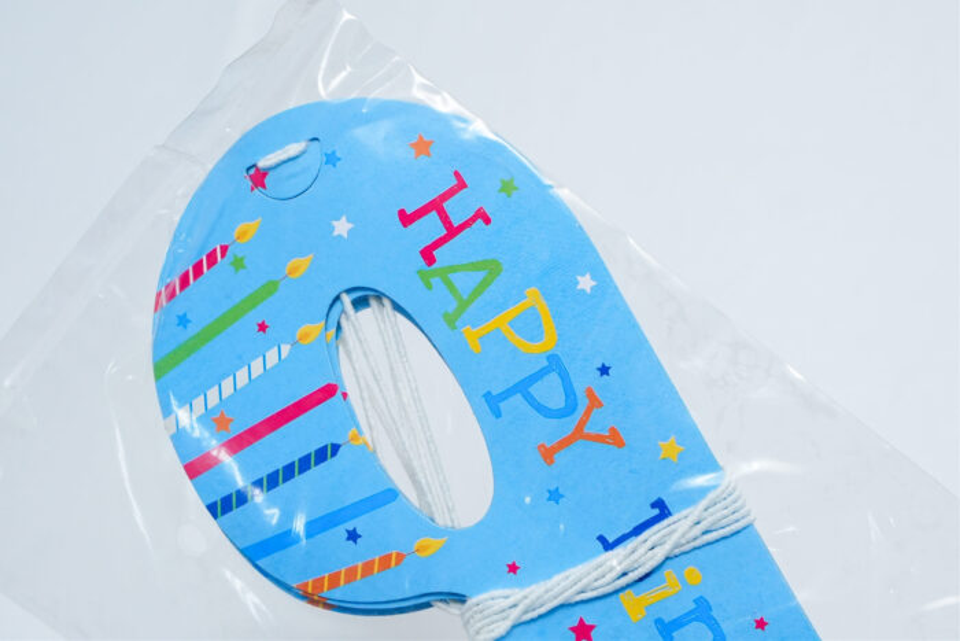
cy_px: 320
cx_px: 480
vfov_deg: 26.0
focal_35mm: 52
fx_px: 1387
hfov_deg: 38.2
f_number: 10
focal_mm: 35
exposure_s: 1/160
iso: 2500
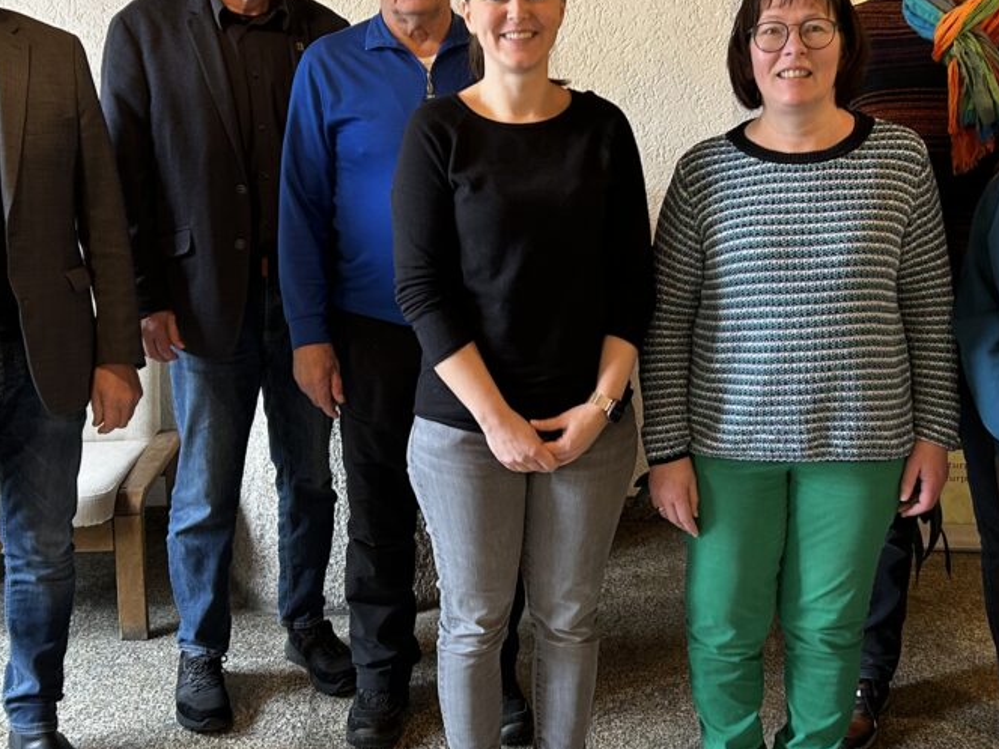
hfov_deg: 40.4
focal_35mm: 47
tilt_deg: -12.6
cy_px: 305
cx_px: 560
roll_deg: +0.3
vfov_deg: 30.8
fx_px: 1356
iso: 160
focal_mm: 5.7
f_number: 1.5
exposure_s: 1/50
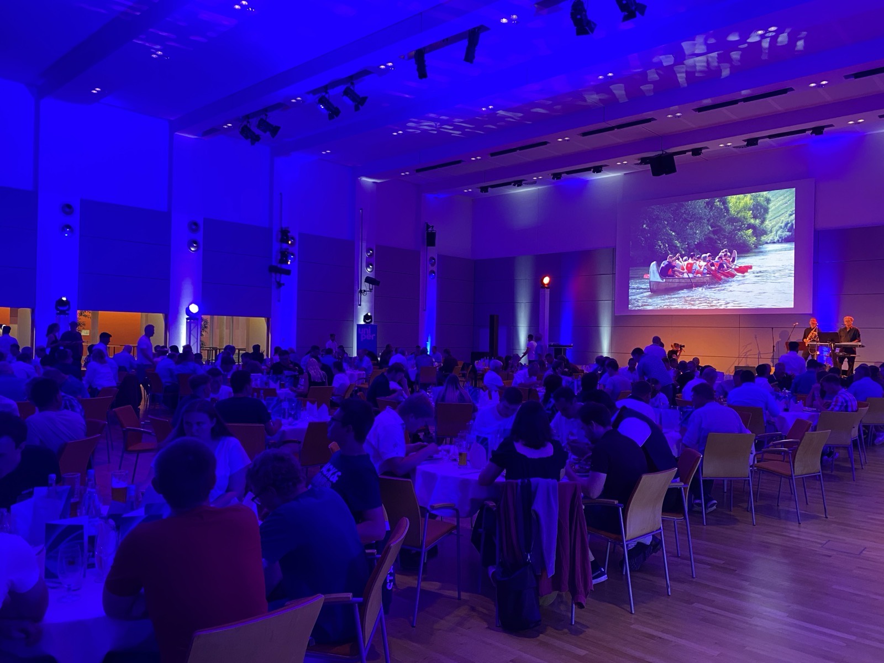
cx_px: 442
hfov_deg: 67.3
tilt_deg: +0.7
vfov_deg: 53.1
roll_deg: -1.4
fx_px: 664
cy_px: 332
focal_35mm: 26
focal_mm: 4.25
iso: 400
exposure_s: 1/40
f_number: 1.8
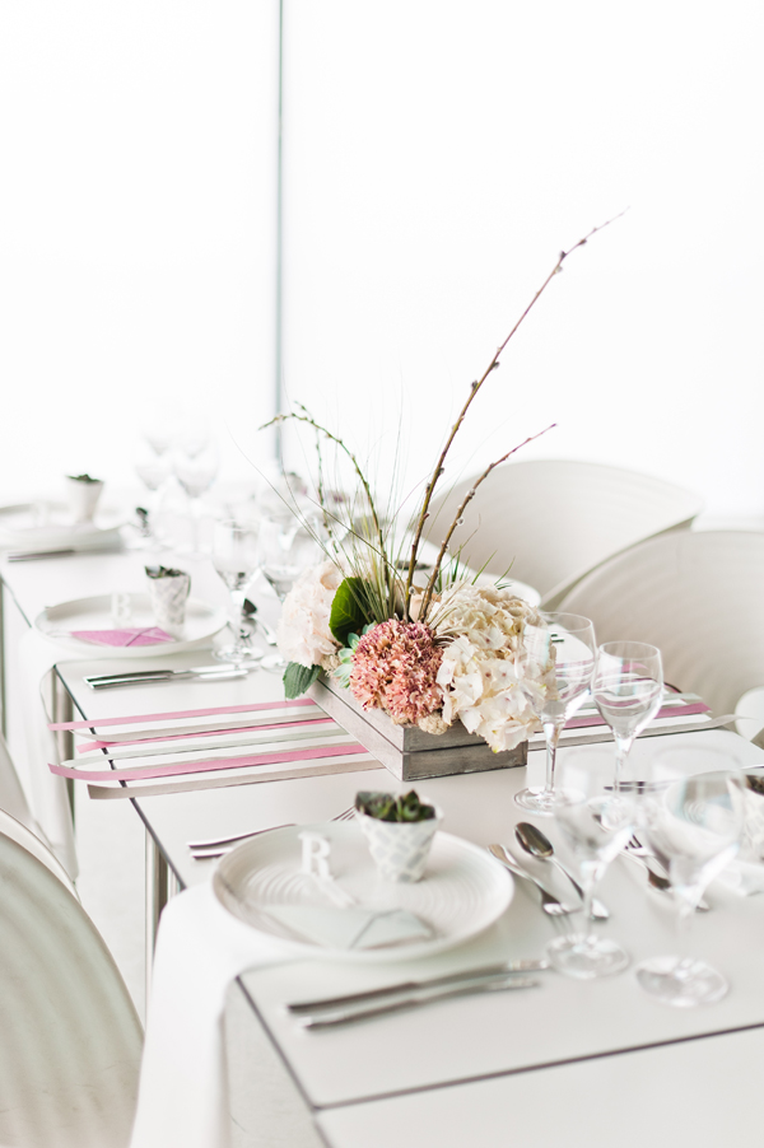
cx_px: 382
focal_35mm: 50
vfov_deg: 39.6
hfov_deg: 27.0
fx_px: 1594
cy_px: 574
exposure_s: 1/400
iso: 200
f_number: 2
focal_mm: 50
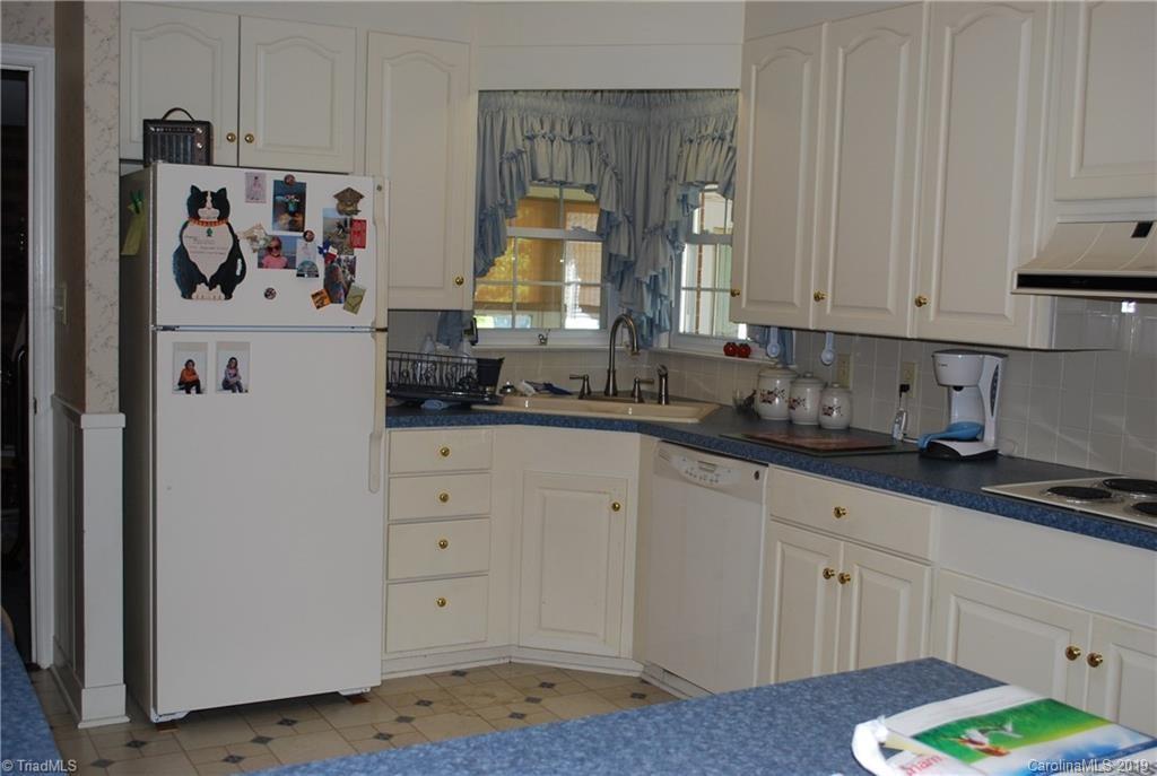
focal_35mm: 39
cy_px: 388
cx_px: 578
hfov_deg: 49.5
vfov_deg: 34.3
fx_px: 1256
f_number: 4.2
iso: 200
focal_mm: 26
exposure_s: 1/60
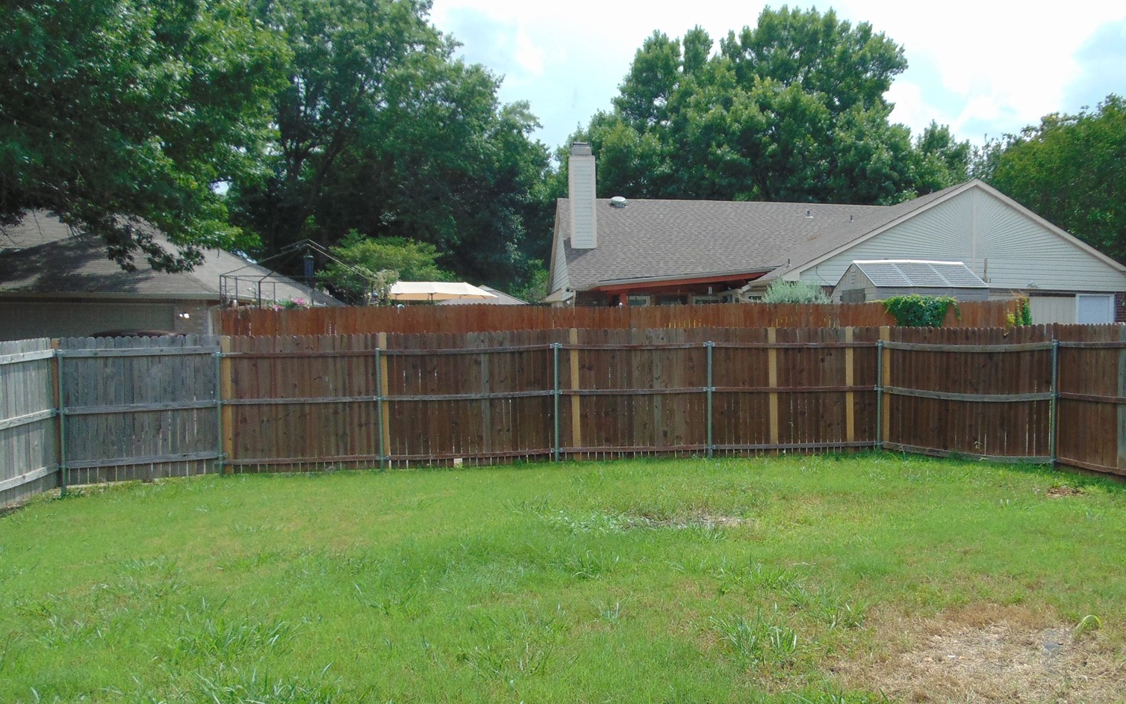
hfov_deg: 53.2
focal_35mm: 36
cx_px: 726
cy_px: 399
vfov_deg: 35.3
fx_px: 1105
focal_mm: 4.5
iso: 80
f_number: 3
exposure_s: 1/640
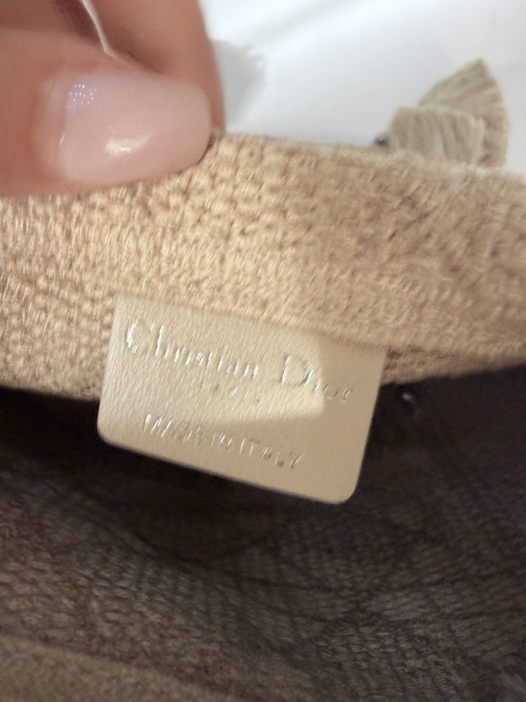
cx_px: 263
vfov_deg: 71.6
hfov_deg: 56.8
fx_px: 486
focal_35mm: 24
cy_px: 351
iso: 200
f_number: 2.2
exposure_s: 1/100
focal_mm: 2.22
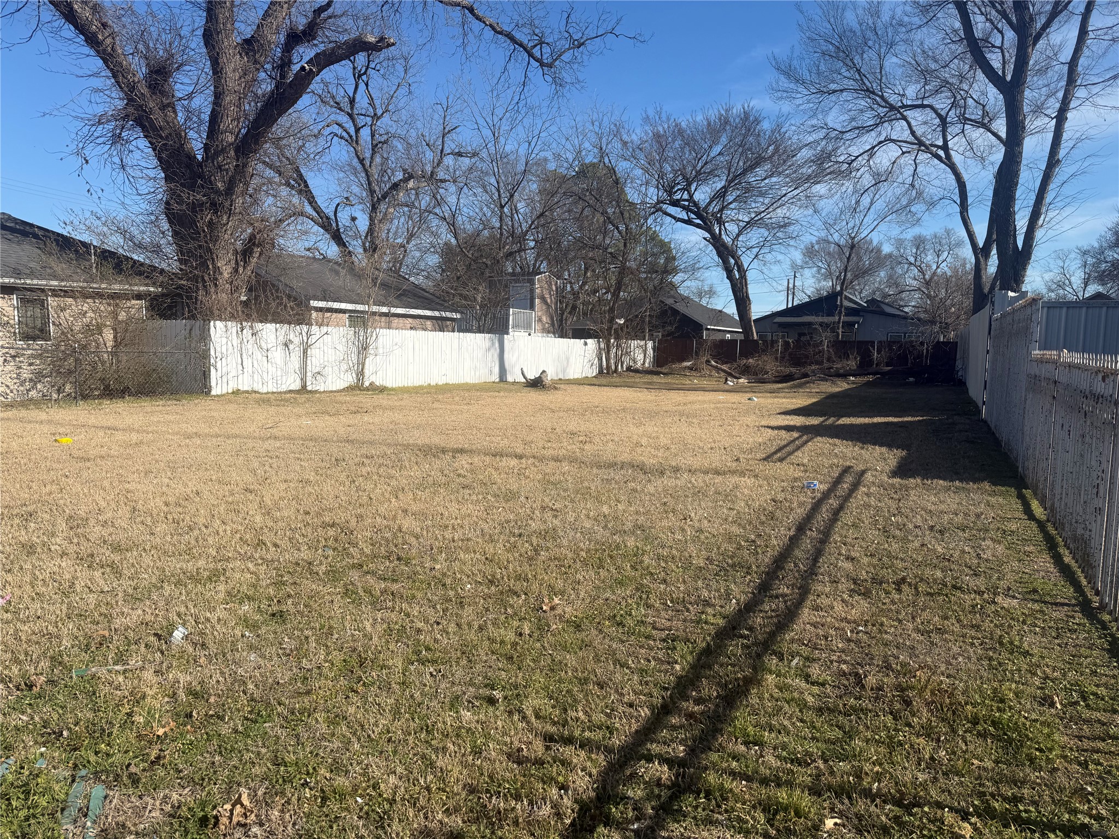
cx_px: 560
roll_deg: -1.3
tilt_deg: -5.3
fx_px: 776
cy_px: 420
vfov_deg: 56.8
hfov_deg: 71.6
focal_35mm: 24
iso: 80
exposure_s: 1/4405
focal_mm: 6.76
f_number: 1.78
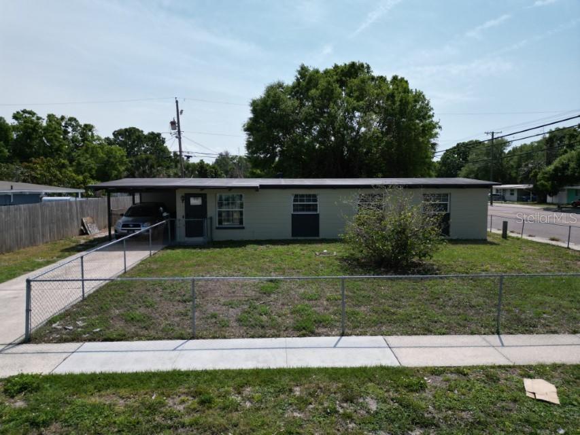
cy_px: 218
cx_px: 290
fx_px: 402
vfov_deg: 56.8
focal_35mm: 24
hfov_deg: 71.6
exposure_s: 1/5000
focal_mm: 6.72
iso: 120
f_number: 1.7
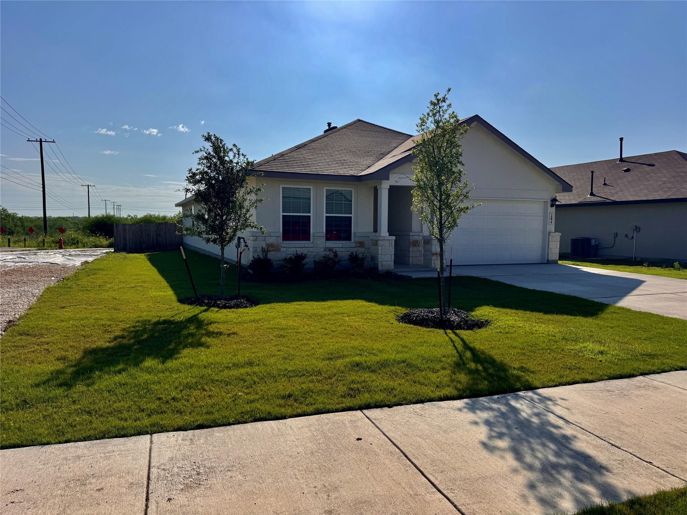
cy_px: 258
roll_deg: -0.5
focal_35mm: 24
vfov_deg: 56.8
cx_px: 344
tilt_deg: -4.4
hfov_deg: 71.6
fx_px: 476
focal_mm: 6.76
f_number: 1.78
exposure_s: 1/12346
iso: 80
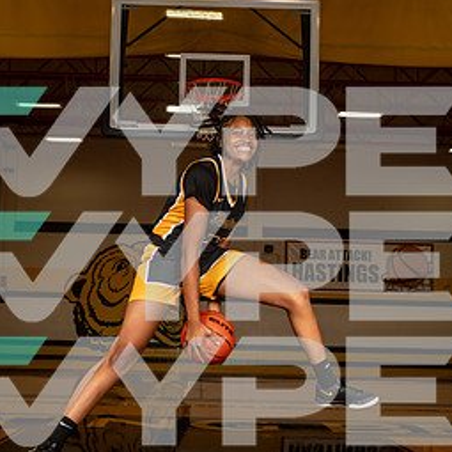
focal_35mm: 54
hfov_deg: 31.6
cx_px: 206
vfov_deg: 31.6
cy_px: 268
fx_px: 798
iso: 640
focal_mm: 36
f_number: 7.1
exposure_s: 1/400
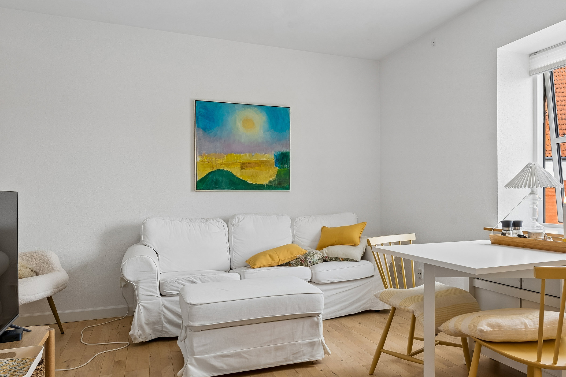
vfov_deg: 46.8
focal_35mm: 28
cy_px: 200
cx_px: 349
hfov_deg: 65.2
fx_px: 436
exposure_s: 1/60
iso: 200
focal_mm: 19.5
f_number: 8
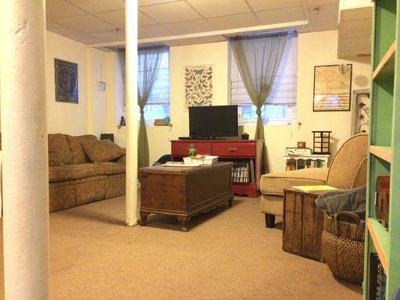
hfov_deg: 61.7
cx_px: 200
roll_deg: +1.4
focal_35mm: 29
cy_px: 150
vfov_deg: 48.2
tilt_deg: -1.8
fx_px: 335
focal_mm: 4.15
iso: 800
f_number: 2.2
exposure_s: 1/15
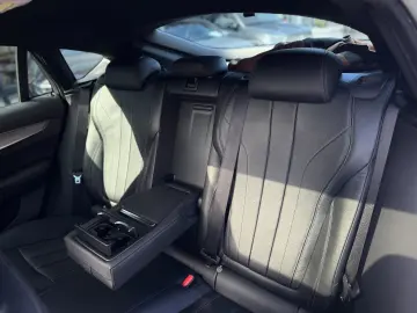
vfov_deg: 56.8
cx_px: 208
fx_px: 289
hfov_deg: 71.6
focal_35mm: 24
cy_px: 156
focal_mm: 6.76
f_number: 1.78
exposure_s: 1/121
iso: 125
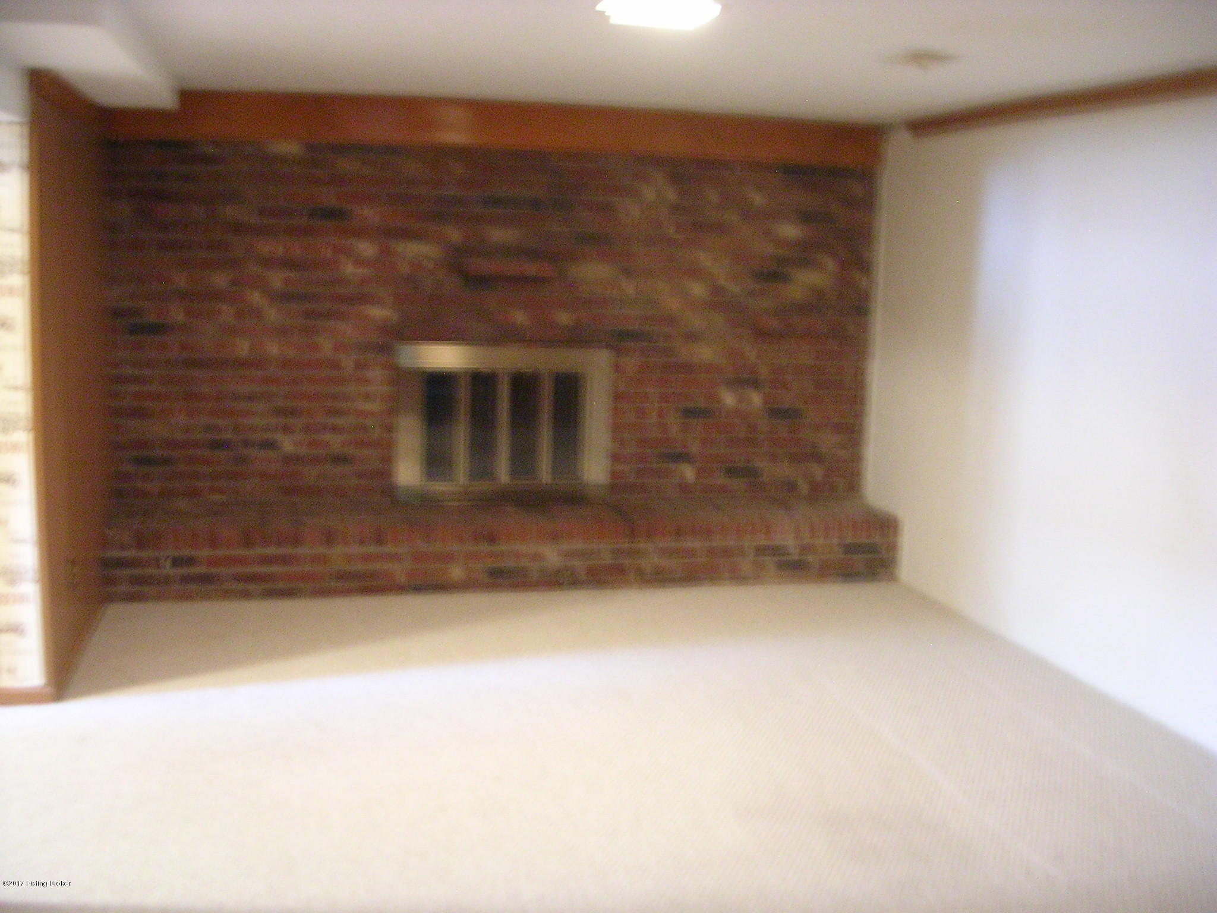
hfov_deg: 49.0
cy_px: 456
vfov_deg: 37.7
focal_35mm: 38
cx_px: 608
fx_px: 1336
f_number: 2.8
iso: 200
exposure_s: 1/1.3
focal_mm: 5.8
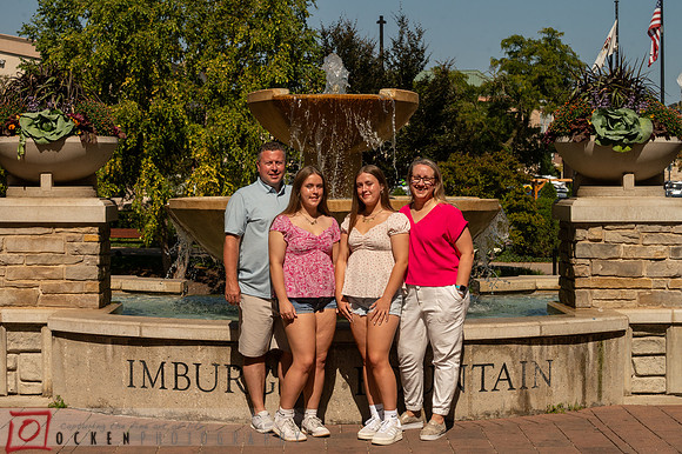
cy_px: 220
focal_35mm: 79
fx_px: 1494
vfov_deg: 17.3
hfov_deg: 25.7
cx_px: 330
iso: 640
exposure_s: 1/2000
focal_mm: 75
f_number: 9
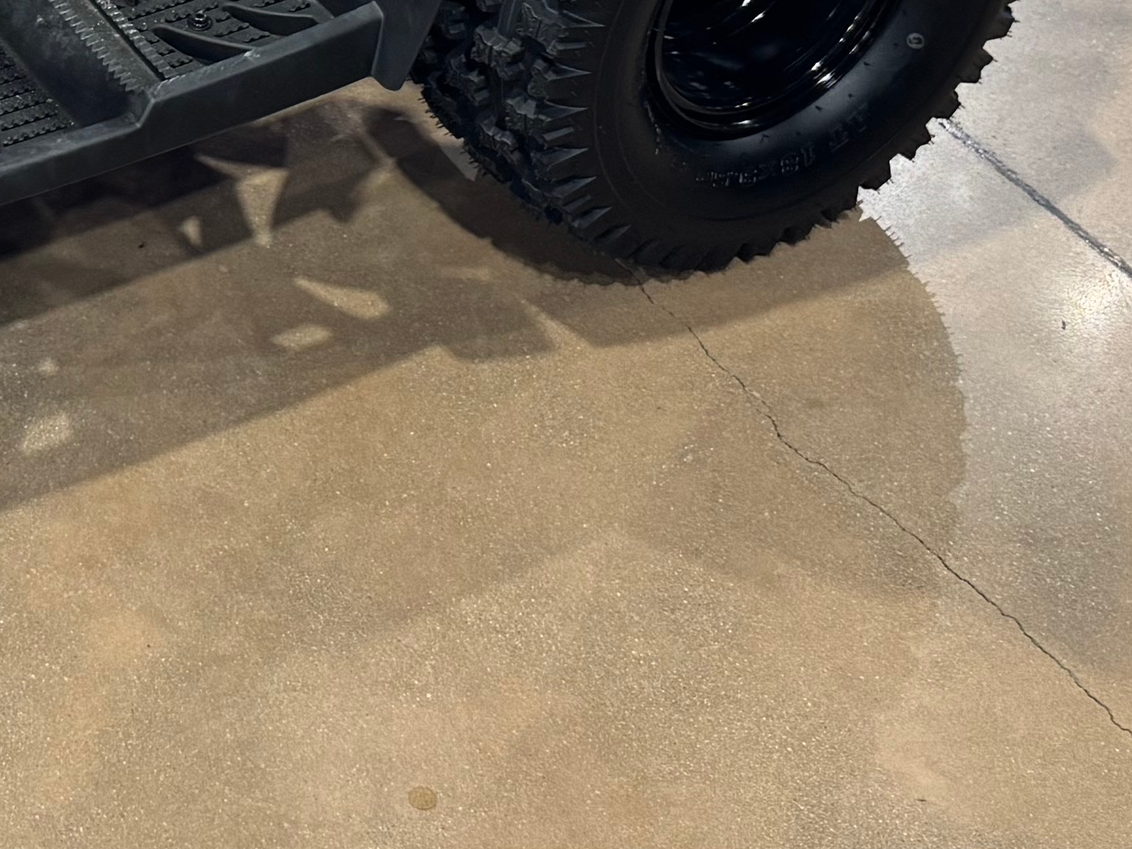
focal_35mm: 81
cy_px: -311
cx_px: -9
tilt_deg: -30.0
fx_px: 2649
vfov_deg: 17.0
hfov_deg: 23.1
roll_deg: +1.1
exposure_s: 1/61
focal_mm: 6.76
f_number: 1.78
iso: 200
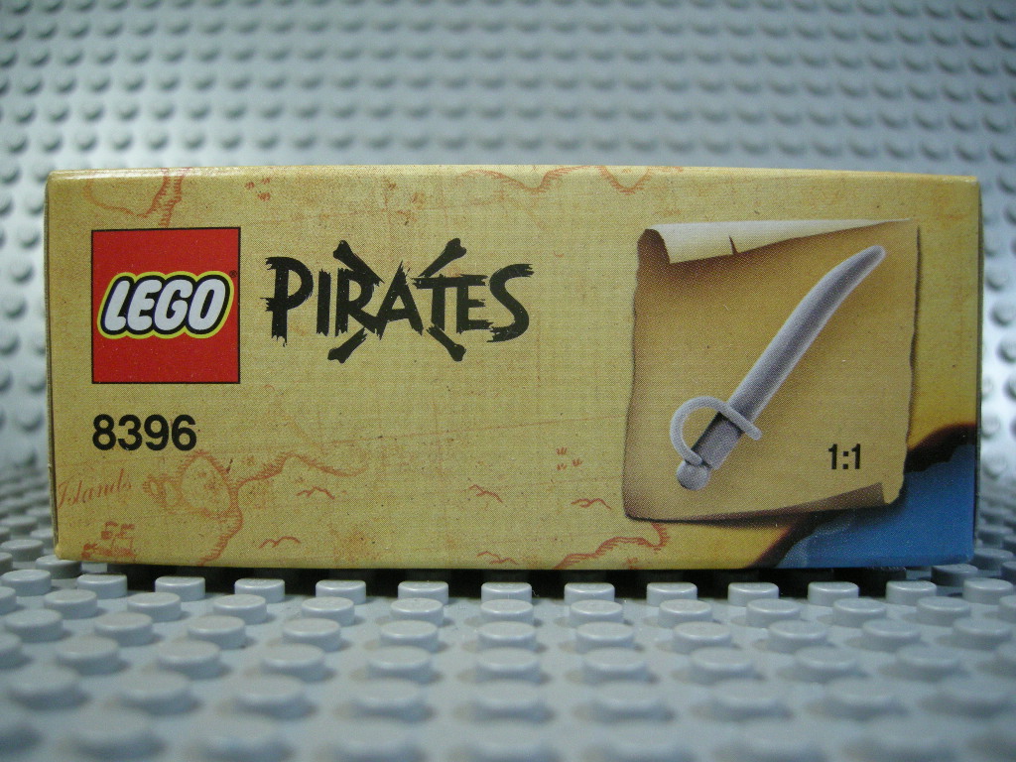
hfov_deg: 51.4
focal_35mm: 36
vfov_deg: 39.7
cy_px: 381
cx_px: 508
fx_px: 1057
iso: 302
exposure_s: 1/62.2
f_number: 2.7
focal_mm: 7.5
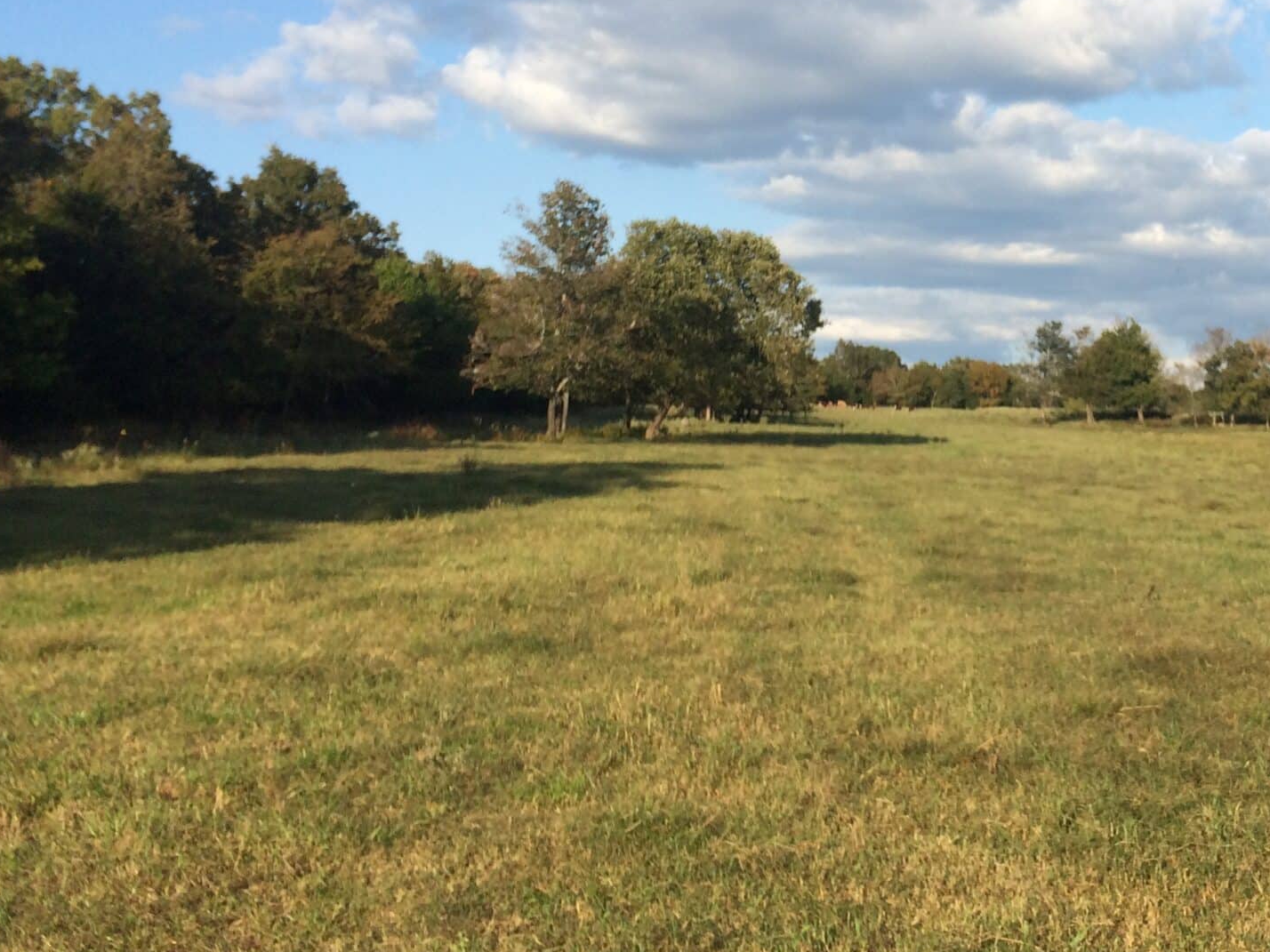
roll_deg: -1.8
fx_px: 1908
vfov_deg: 27.5
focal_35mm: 52
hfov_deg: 35.4
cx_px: 1044
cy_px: 191
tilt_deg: +5.9
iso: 32
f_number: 2.2
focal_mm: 4.15
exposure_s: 1/1866
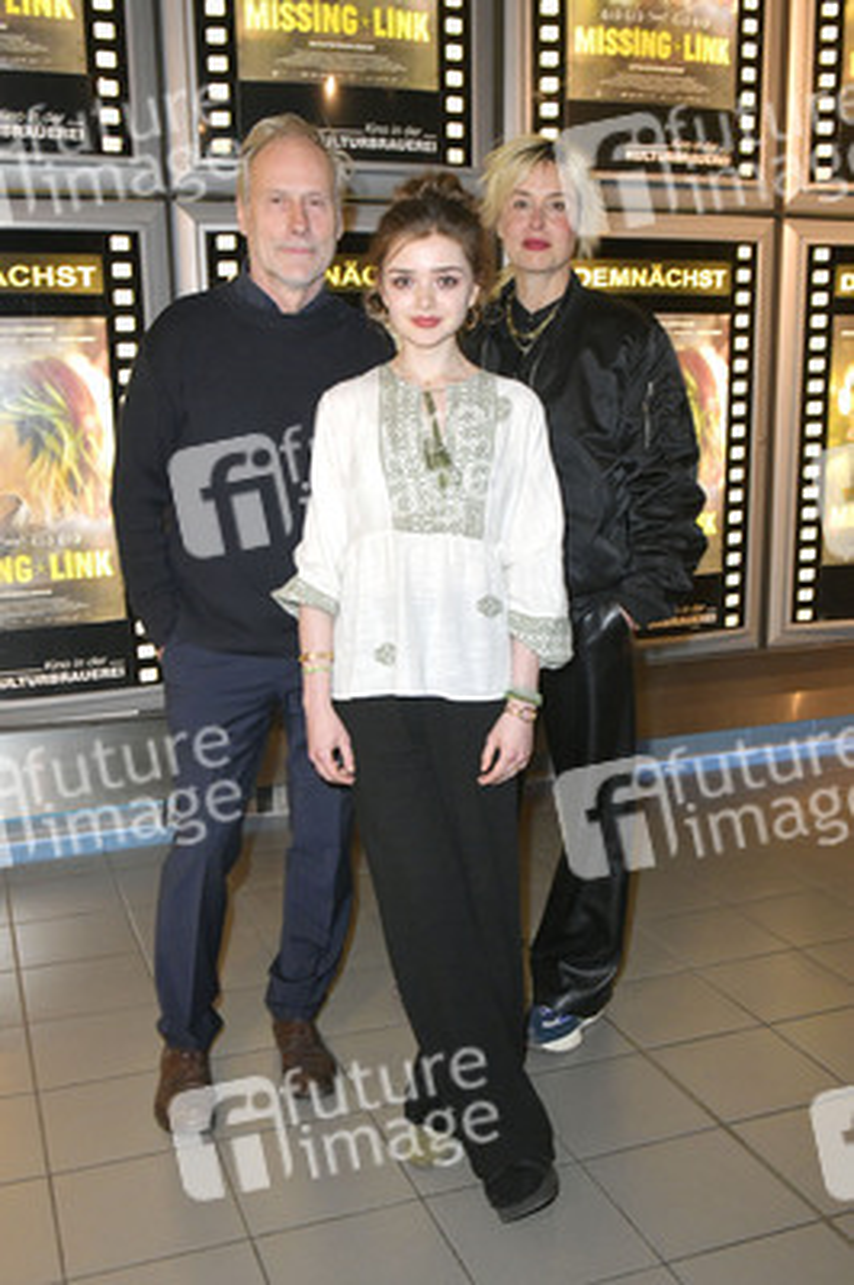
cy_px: 642
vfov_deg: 60.3
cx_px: 427
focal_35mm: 31
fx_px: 1105
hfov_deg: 42.3
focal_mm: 31
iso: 2500
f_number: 5.6
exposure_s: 1/200
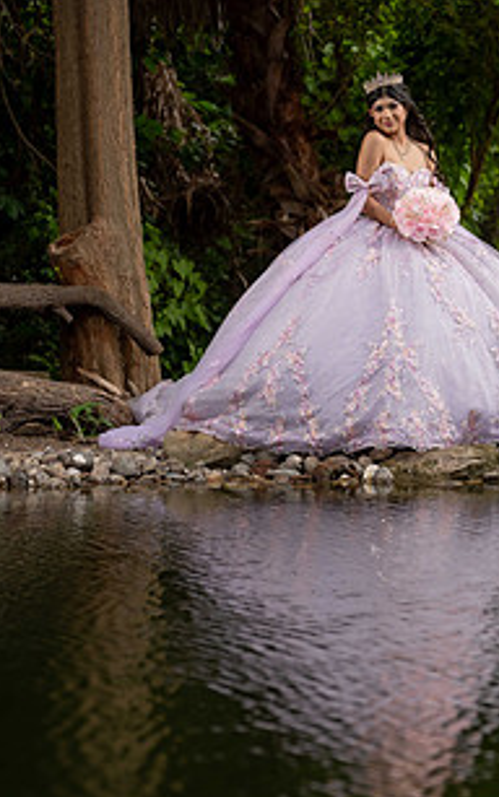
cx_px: 369
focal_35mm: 133
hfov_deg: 9.8
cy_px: 392
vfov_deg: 15.7
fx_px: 2893
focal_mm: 89
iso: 160
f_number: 2.8
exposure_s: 1/1250
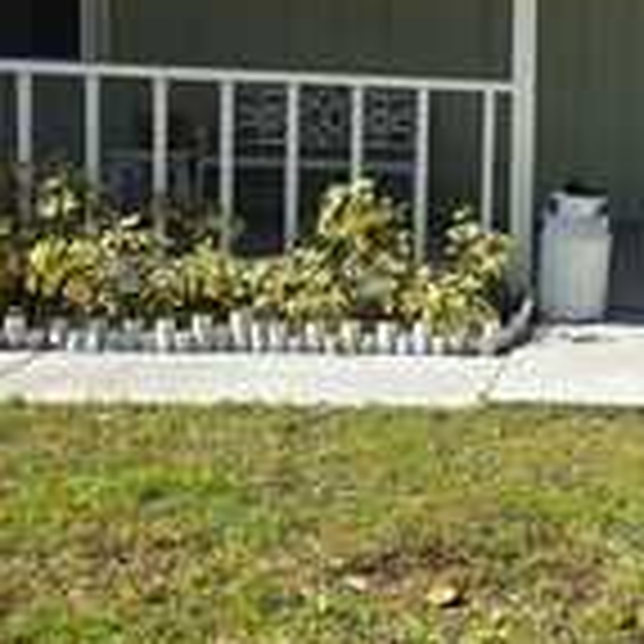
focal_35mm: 71
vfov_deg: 24.2
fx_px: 1494
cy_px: 214
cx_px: 761
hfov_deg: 22.5
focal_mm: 6.3
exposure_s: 1/538
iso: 12
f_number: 1.7
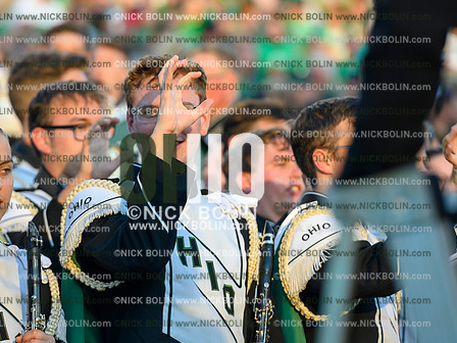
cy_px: 182
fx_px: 3287
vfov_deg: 6.0
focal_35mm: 249
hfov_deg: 8.0
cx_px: 192
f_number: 4
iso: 160
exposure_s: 1/125
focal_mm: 200
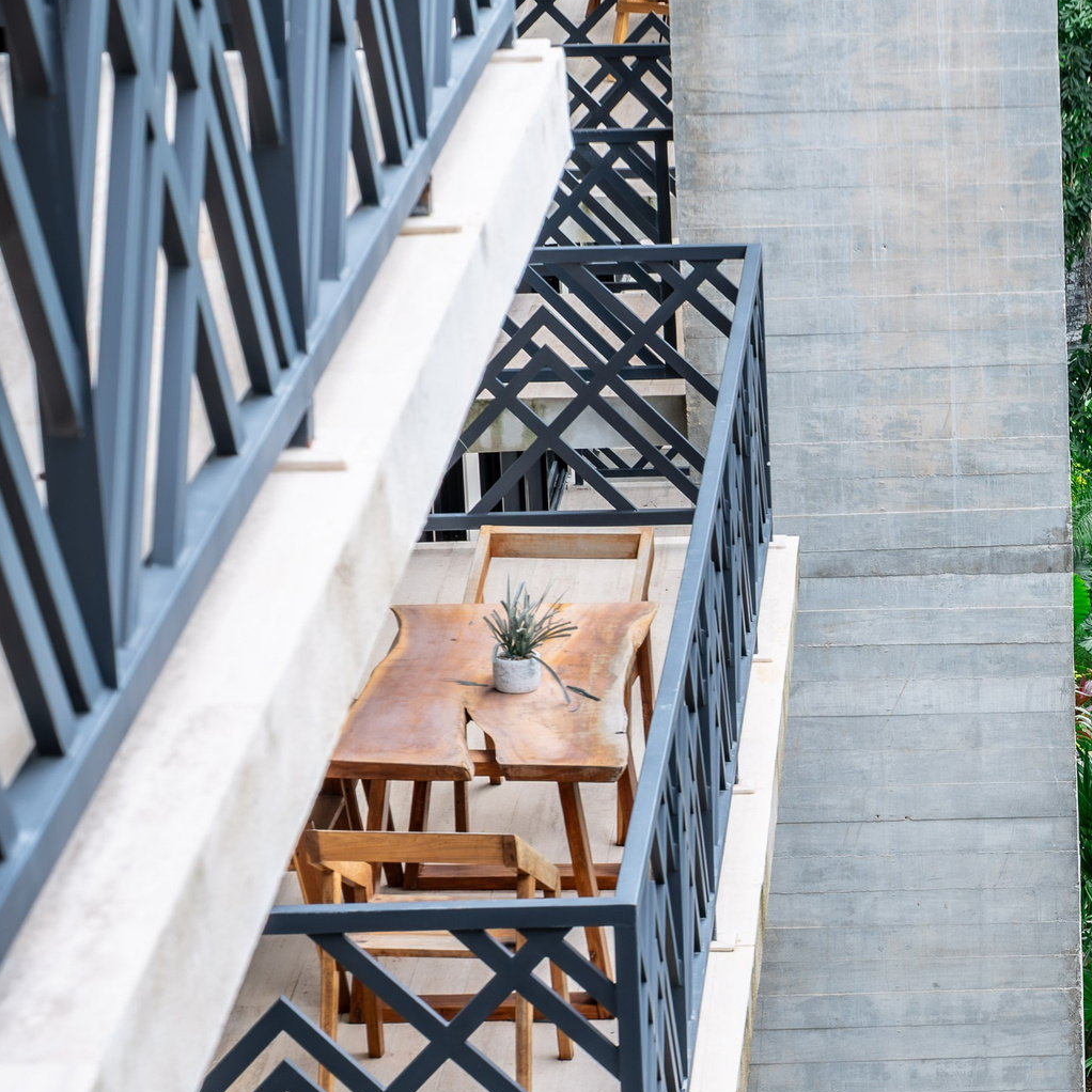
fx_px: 4783
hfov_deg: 12.7
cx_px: 1367
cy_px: 639
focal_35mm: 134
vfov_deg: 13.0
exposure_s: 1/80
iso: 100
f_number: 8
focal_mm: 63
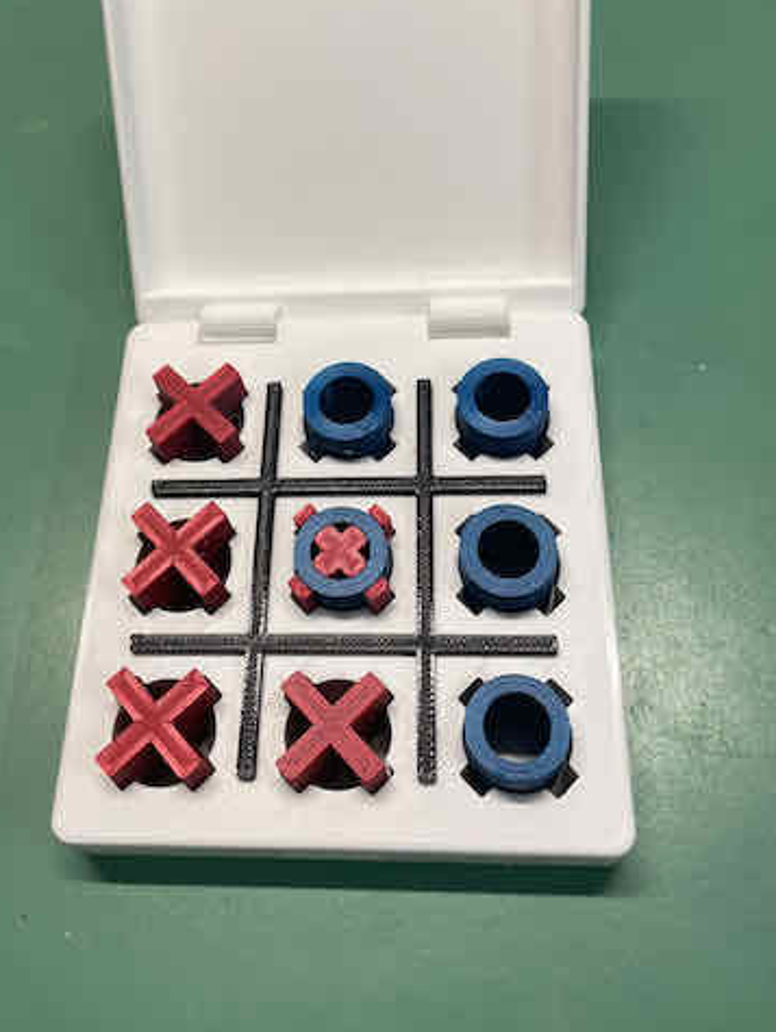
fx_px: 1045
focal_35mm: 35
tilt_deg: -59.5
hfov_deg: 40.7
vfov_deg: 52.1
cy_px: 393
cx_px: 343
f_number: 1.6
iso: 64
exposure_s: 1/100
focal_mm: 4.2
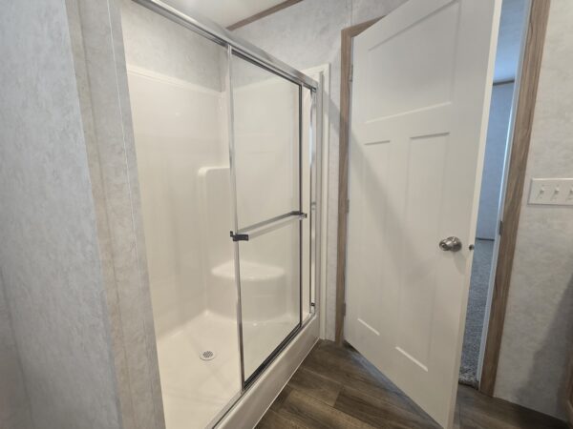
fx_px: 215
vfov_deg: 89.9
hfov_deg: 106.2
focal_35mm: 13
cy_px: 214
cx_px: 286
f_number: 2.2
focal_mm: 2.2
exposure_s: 1/60
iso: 125
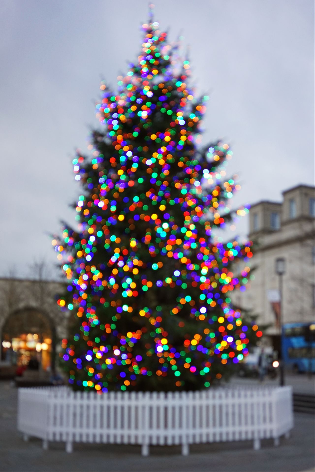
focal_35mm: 35
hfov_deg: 37.9
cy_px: 236
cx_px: 158
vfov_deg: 54.4
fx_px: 459
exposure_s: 1/160
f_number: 2.8
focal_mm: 35
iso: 800
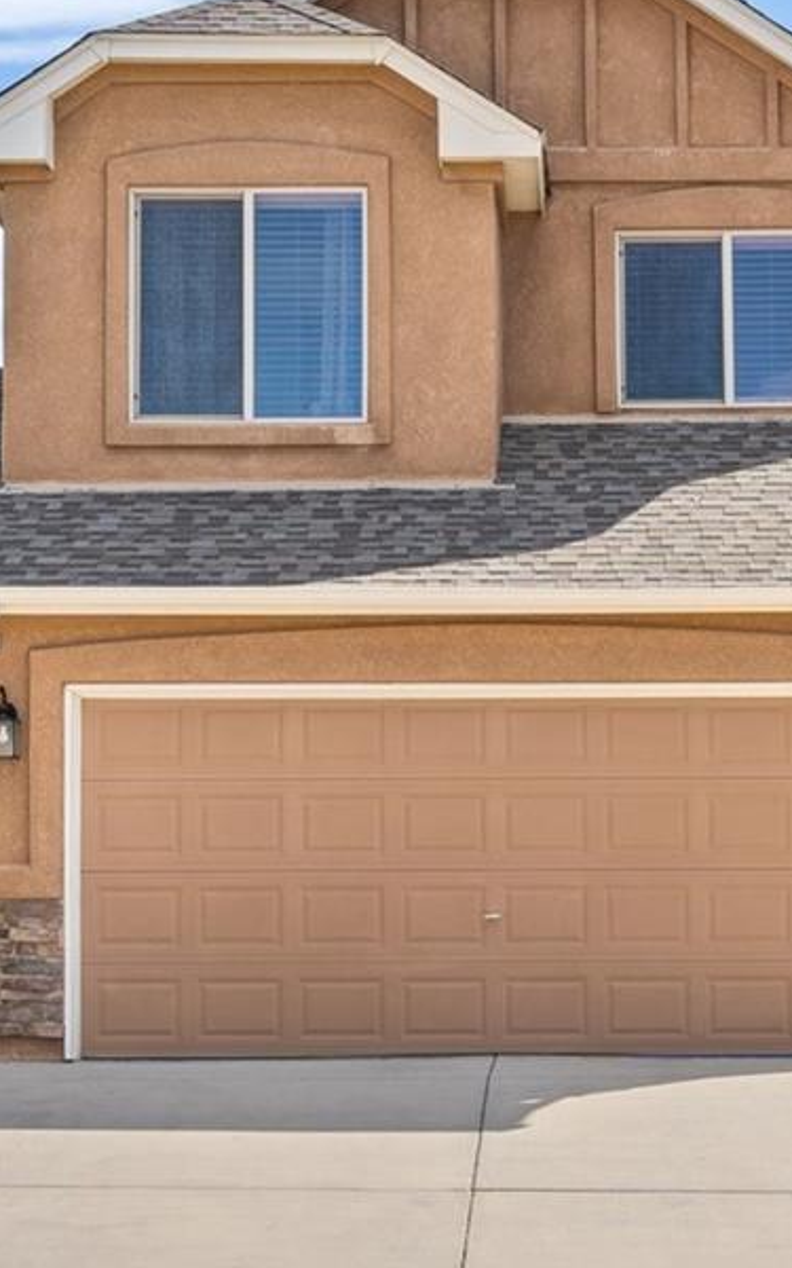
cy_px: 640
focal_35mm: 87
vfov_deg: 23.8
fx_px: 3005
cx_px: 638
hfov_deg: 14.9
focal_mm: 32
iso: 100
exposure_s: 1/200
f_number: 8
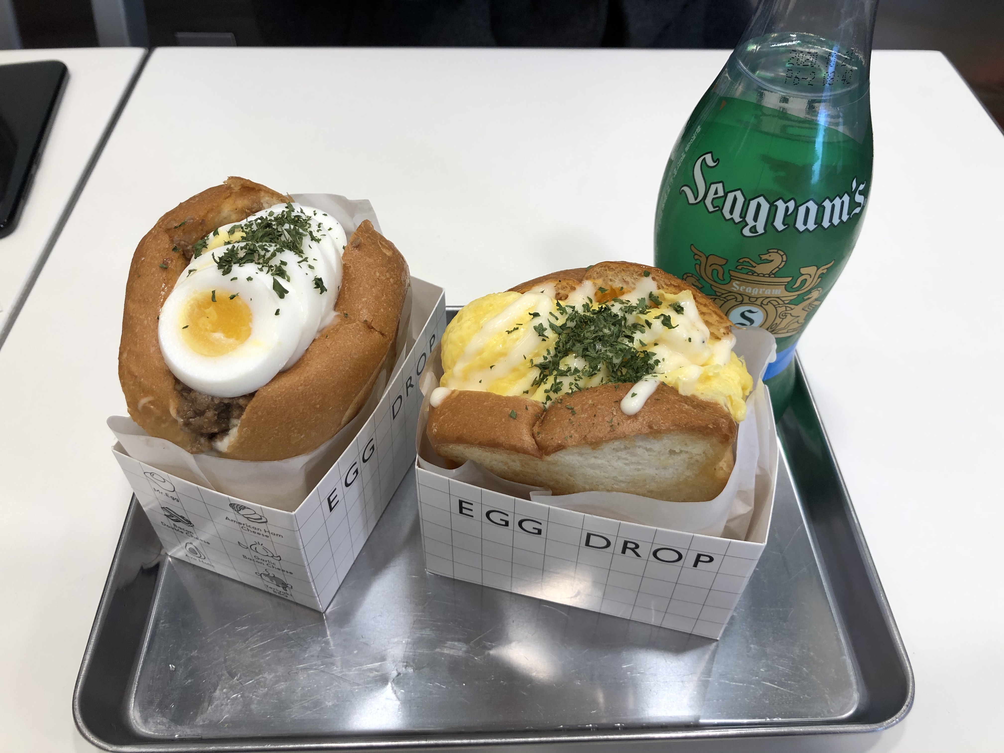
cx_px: 502
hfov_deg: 63.4
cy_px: 376
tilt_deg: -48.6
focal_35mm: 28
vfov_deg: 49.7
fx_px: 812
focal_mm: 4
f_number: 1.8
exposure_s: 1/30
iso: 20
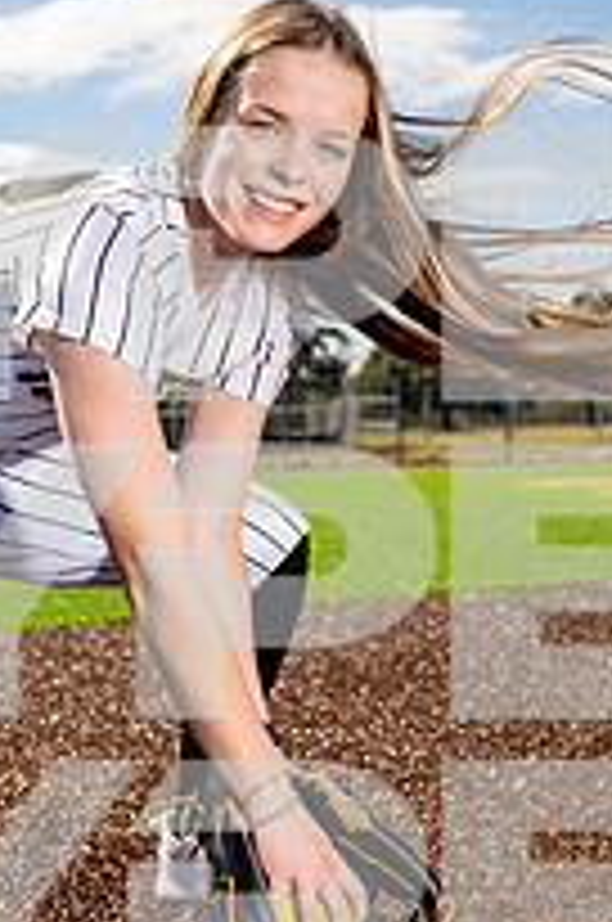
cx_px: 86
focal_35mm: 77
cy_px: 585
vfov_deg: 26.3
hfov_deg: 17.4
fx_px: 1970
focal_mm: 35
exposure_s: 1/1000
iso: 100
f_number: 4
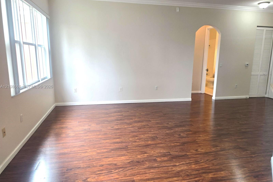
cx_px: 136
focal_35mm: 24
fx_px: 182
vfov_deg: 53.1
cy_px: 87
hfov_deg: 73.7
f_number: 1.7
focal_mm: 6.3
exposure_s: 1/120
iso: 80
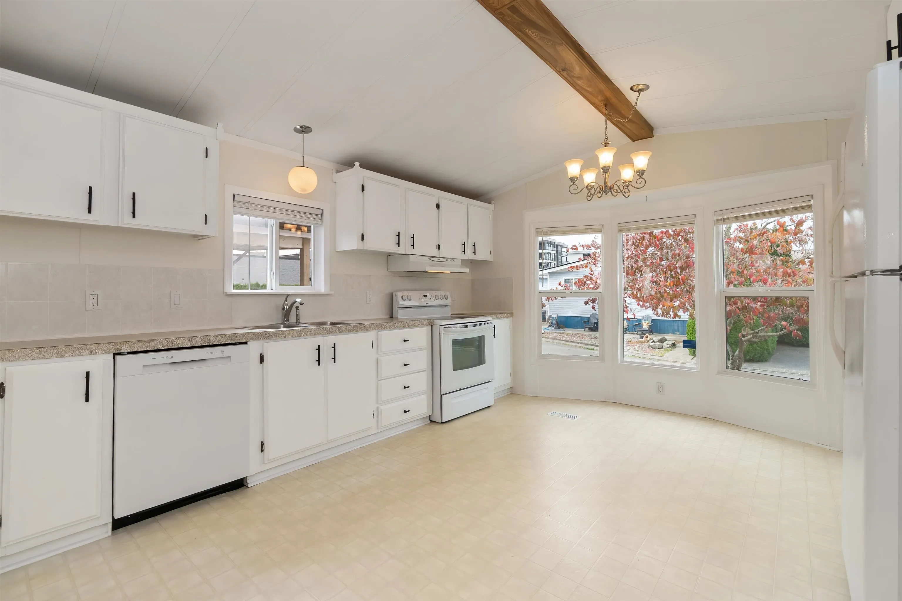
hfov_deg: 100.4
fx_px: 376
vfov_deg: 77.3
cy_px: 300
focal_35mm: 15
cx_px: 451
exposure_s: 1/200
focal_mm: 10
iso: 320
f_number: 8
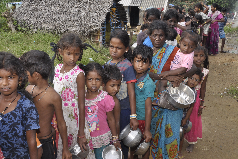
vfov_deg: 34.6
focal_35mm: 39
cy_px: 80
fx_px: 255
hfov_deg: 50.1
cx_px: 116
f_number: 13
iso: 400
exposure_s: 1/125
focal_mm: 25
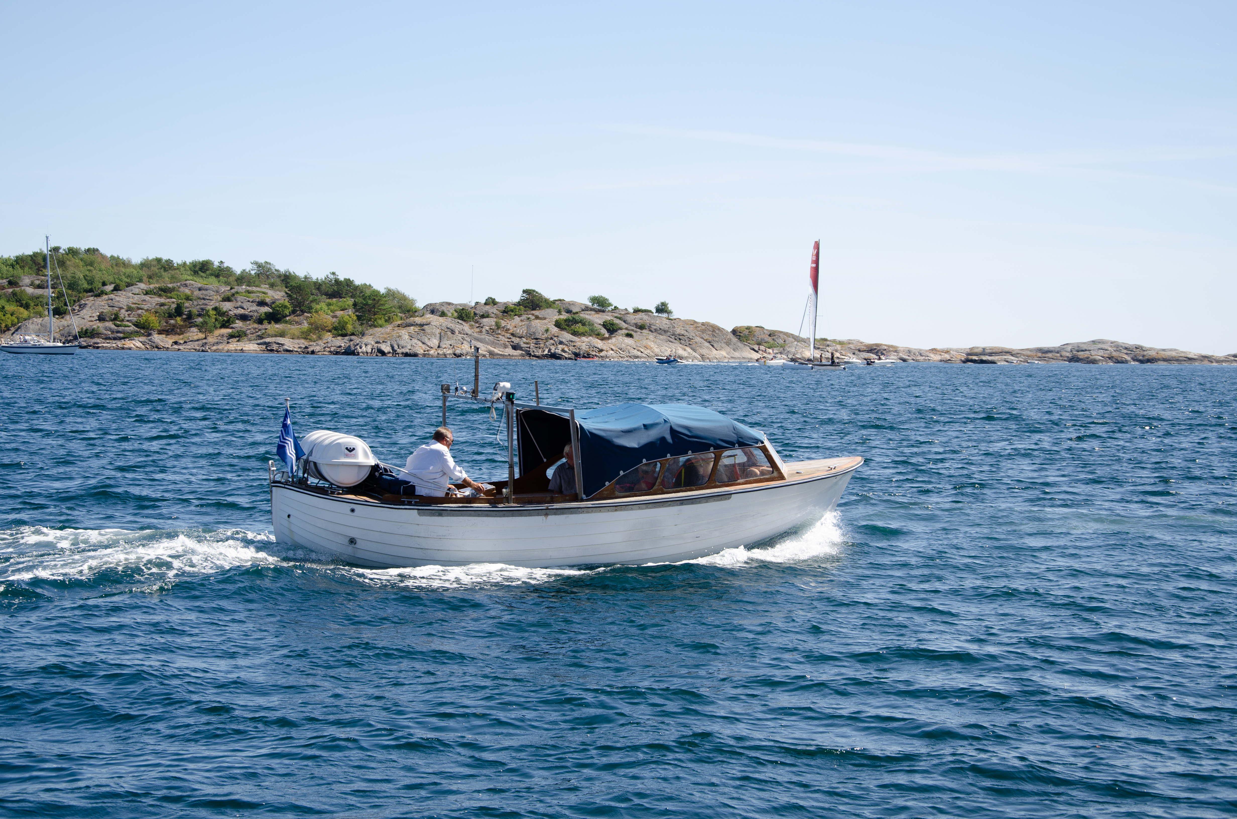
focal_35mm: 68
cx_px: 618
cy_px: 410
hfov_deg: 29.9
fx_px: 2315
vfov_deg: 20.1
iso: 100
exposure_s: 1/320
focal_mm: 45
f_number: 6.3
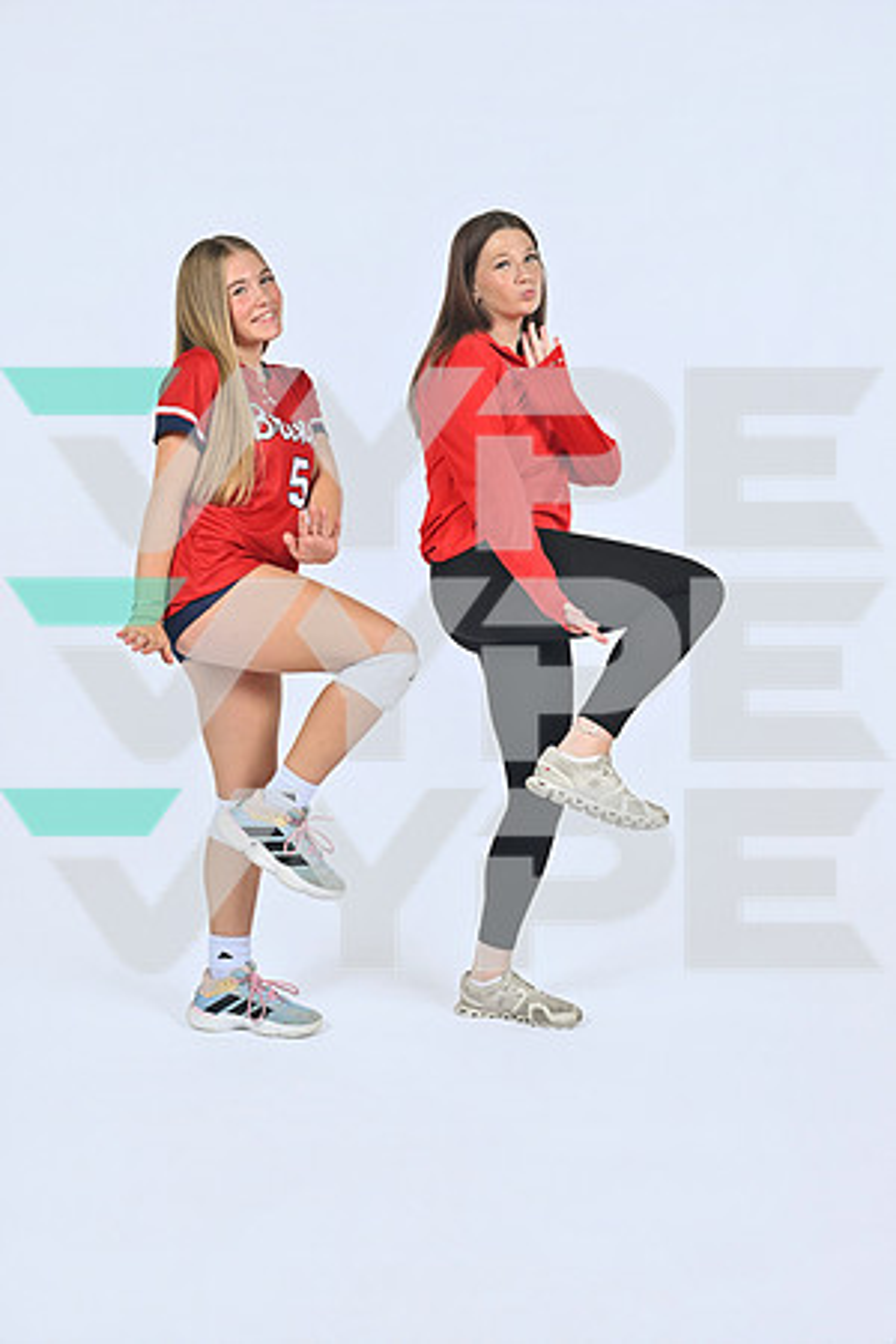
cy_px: 672
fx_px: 1605
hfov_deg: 31.2
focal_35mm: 43
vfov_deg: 45.4
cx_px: 448
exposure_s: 1/200
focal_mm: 43
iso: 160
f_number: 7.1
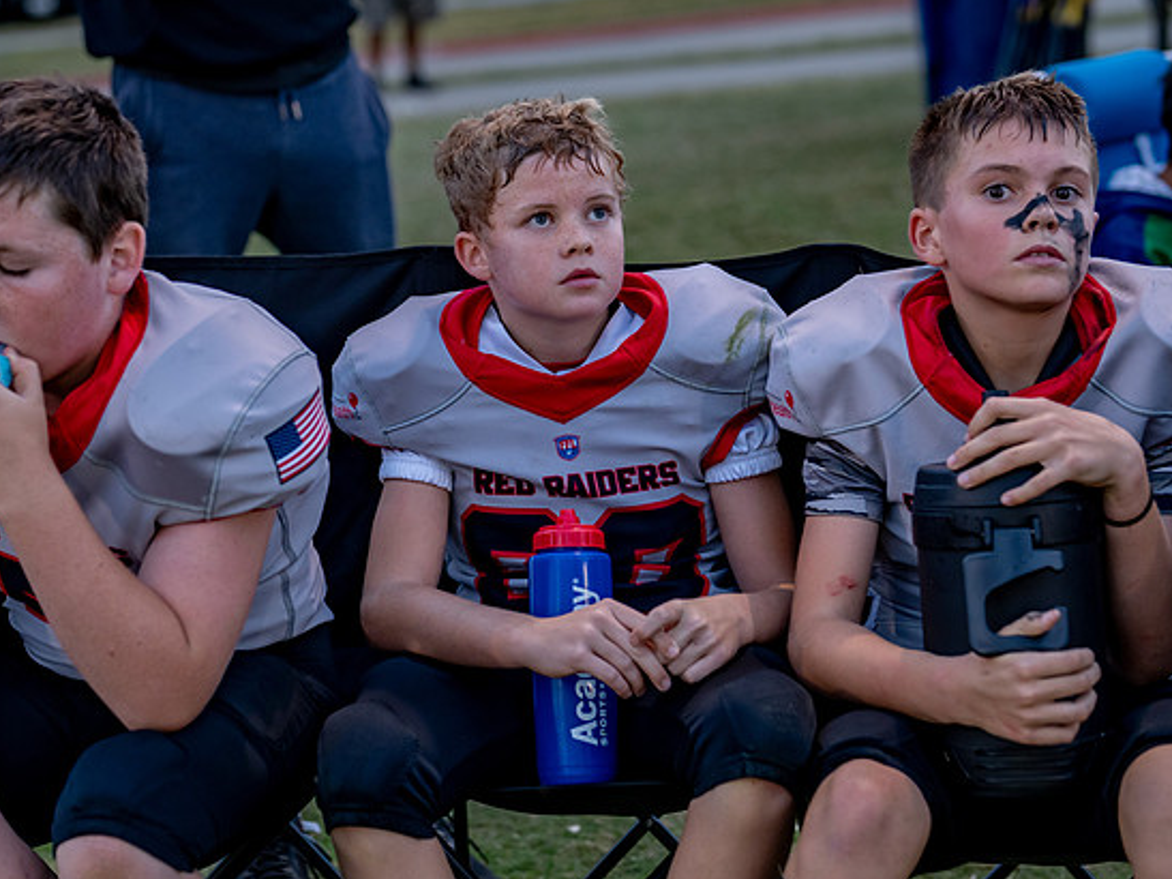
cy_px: 379
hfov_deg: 23.6
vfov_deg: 17.8
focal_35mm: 83
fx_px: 2810
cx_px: 530
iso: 640
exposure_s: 1/500
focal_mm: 50
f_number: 2
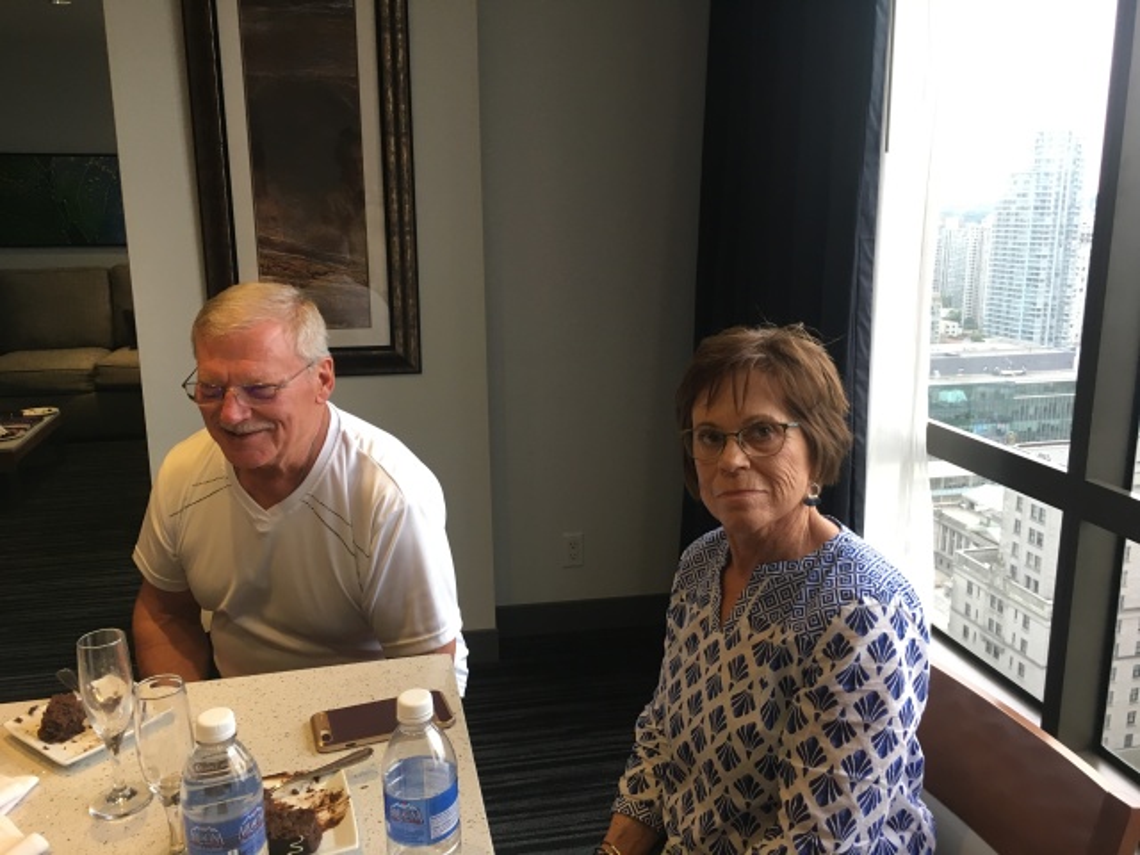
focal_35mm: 29
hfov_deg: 61.7
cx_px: 570
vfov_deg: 48.2
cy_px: 428
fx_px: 955
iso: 80
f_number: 2.2
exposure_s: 1/30
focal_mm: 4.15
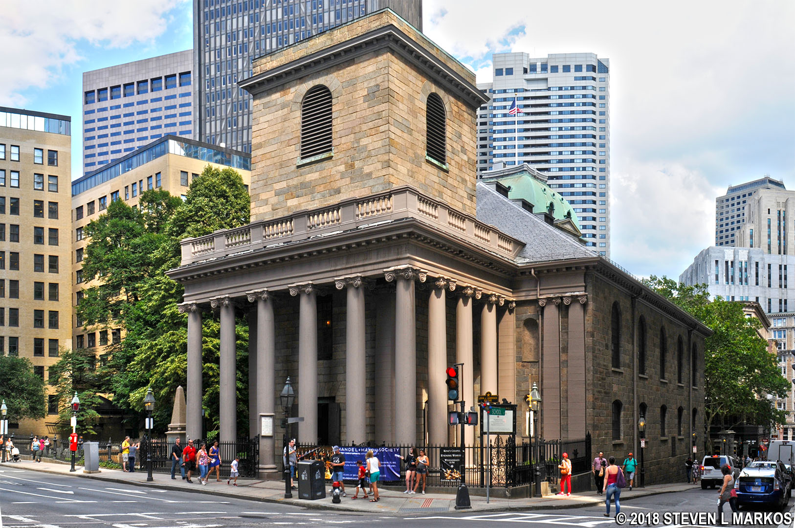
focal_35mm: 30
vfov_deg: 43.5
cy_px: 264
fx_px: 662
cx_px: 398
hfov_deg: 62.0
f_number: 10
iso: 200
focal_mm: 20
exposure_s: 1/80
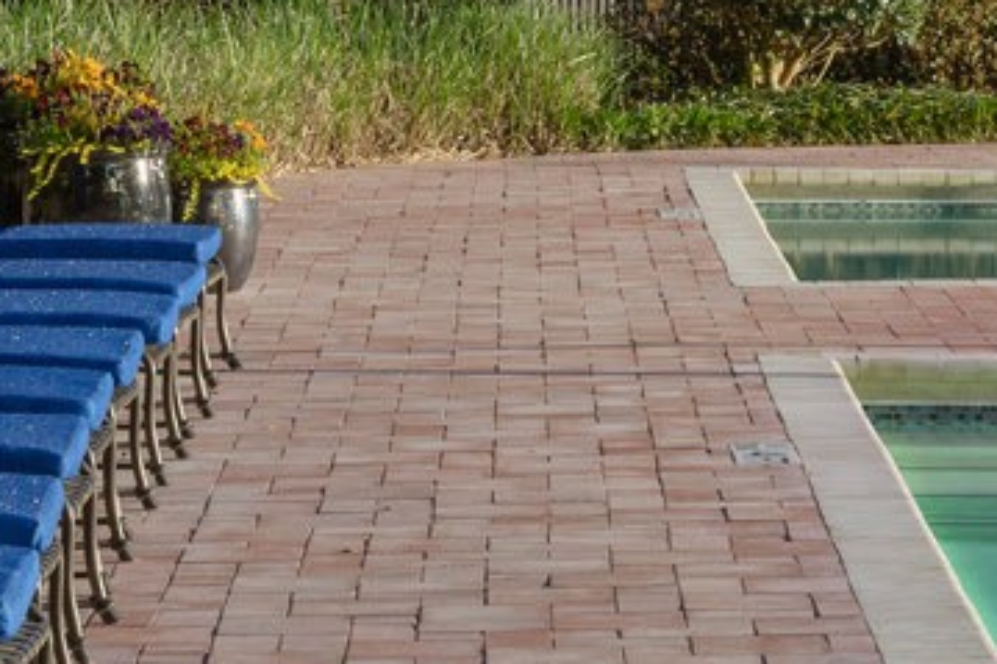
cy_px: 121
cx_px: 492
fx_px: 6671
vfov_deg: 5.7
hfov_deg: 8.5
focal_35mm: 241
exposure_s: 30
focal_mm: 45
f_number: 14
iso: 320
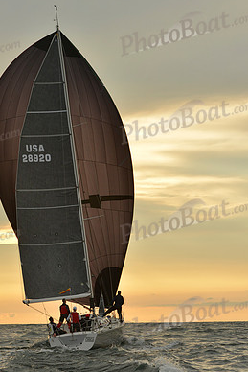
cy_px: 183
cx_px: 70
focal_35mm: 112
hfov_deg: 12.2
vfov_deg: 18.3
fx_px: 1156
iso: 400
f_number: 8
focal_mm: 75
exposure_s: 1/500
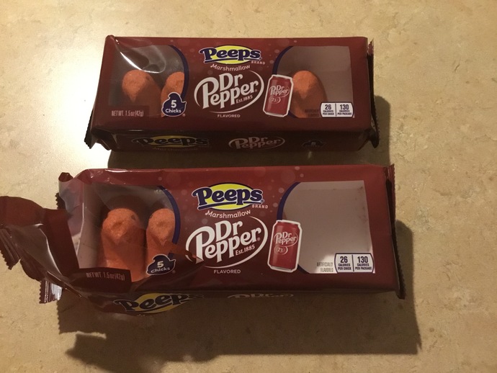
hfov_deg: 58.3
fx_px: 445
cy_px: 186
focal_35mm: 31
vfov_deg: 45.5
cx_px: 248
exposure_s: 1/15
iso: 320
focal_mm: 3.3
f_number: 2.4
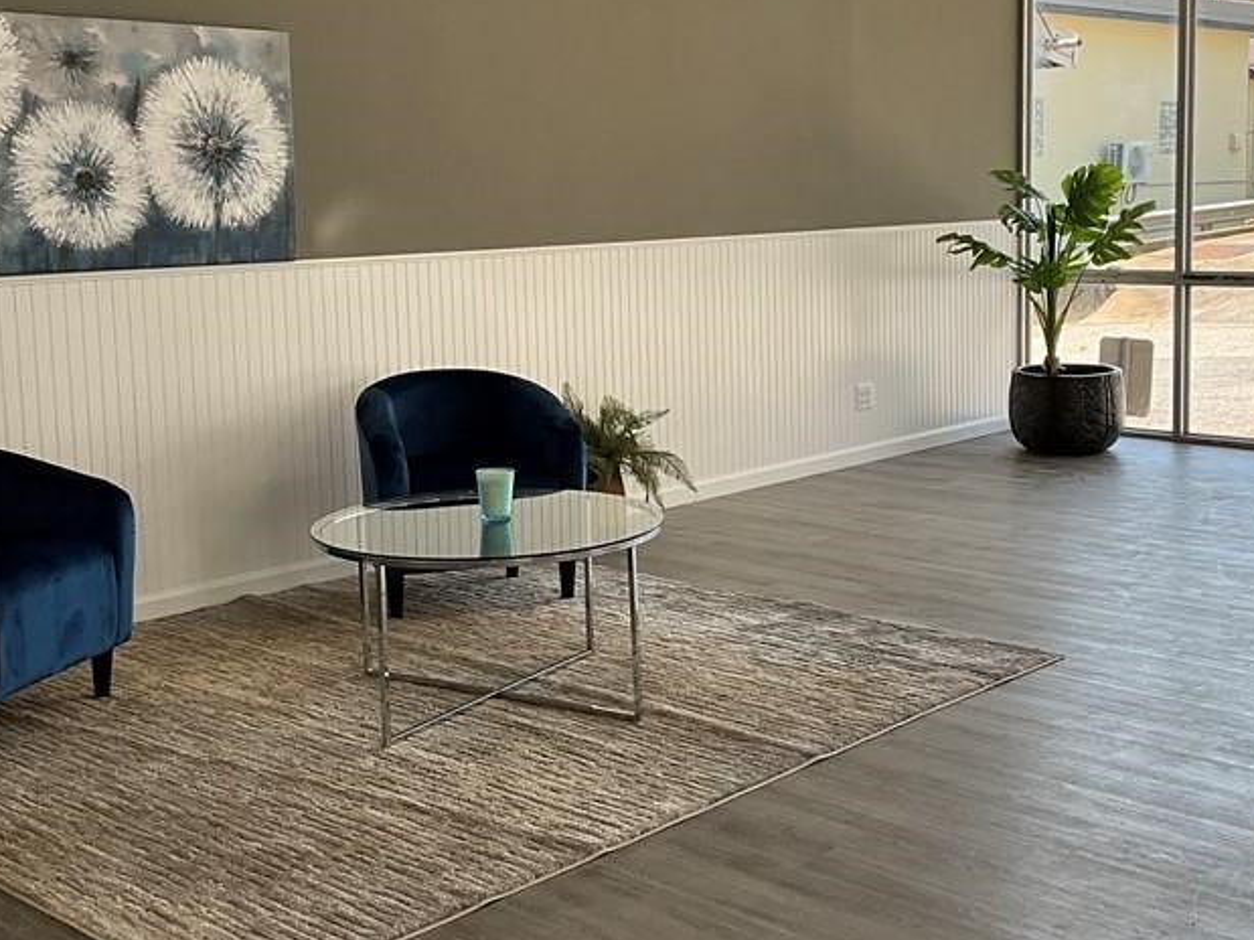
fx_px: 1739
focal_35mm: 48
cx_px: 667
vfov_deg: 30.2
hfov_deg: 39.6
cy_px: 377
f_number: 1.8
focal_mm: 3
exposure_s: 1/273
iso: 25
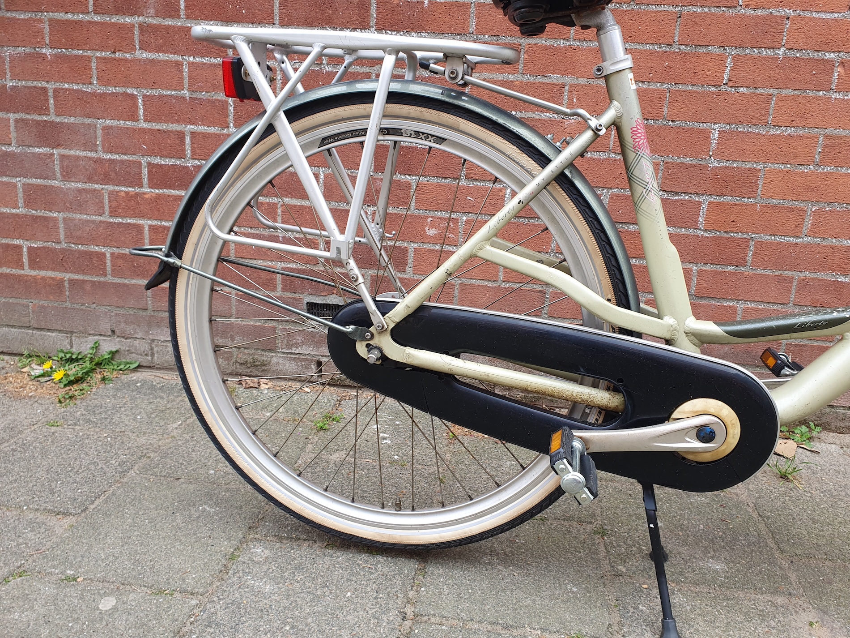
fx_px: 638
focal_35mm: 26
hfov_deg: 67.3
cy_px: 319
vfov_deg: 53.1
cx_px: 425
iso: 50
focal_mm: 4.32
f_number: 2.4
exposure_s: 1/155
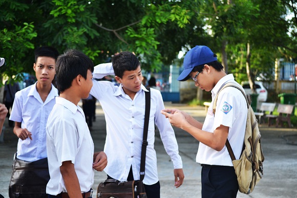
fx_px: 680
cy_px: 99
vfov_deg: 16.5
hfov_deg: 24.6
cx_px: 148
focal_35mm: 82
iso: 200
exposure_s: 1/200
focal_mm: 55
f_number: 4
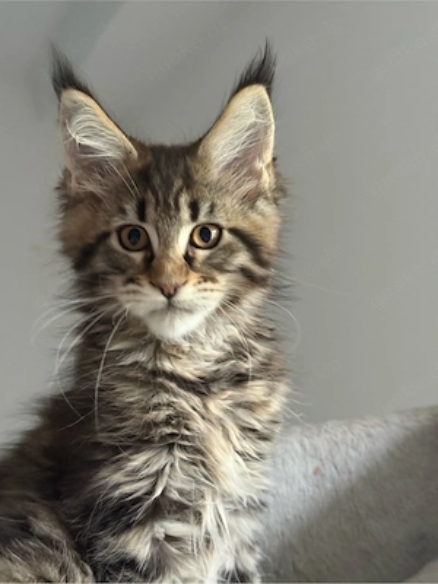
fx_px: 810
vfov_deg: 39.7
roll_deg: +6.1
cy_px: 292
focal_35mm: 48
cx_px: 219
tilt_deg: +10.2
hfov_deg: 30.3
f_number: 1.78
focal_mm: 6.76
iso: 800
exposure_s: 1/26
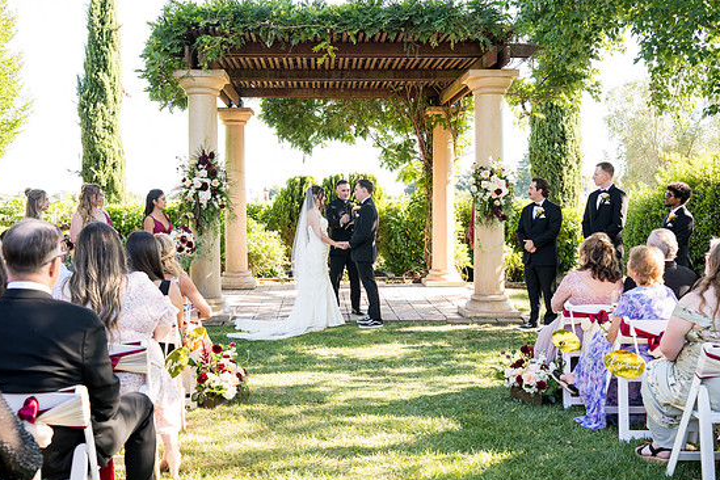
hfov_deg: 51.9
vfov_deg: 35.9
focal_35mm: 37
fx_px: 740
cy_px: 245
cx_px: 346
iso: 800
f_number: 4
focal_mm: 35
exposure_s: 1/400
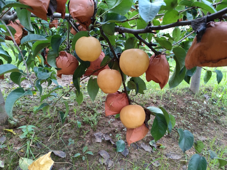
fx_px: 151
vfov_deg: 58.9
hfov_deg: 73.9
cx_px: 114
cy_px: 85
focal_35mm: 23
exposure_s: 1/50
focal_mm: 6.14
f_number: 1.65
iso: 640
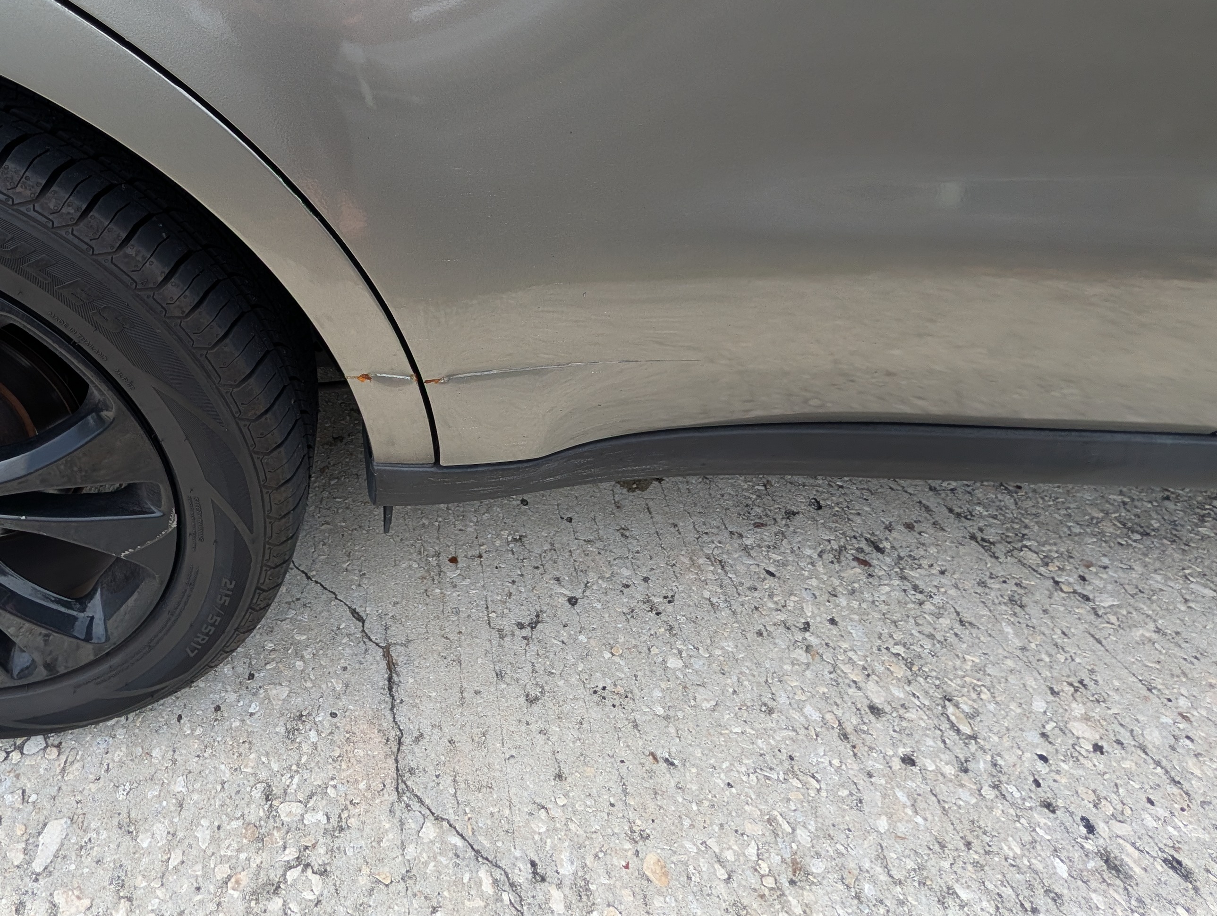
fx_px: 669
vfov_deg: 65.2
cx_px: 382
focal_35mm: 19
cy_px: 245
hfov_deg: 81.0
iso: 52
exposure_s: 1/1220
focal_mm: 2.02
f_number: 1.7
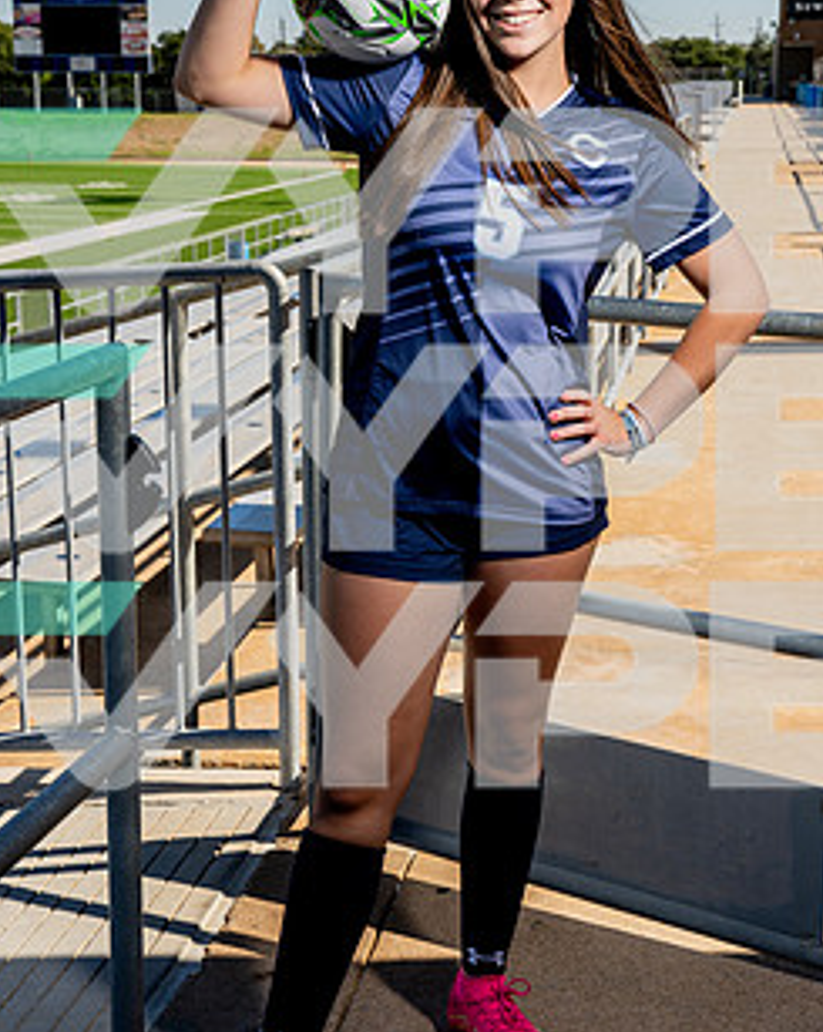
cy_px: 450
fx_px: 1891
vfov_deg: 30.5
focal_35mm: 62
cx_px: 443
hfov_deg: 24.6
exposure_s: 1/250
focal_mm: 45
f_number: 8
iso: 100
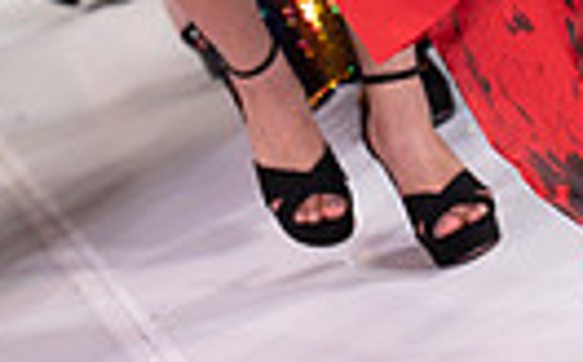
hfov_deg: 5.2
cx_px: 241
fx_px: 6408
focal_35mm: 404
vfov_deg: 3.2
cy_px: -539
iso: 2000
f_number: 5.6
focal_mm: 116
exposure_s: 1/400
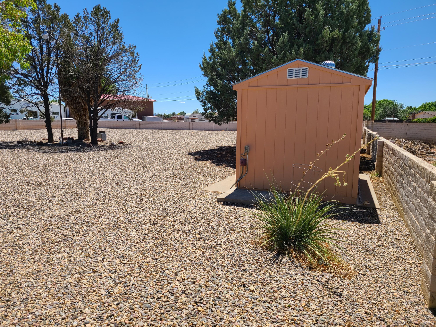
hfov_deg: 67.3
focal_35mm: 26
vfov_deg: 53.1
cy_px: 164
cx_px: 218
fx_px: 327
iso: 40
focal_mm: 5.4
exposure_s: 1/2450
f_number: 1.8
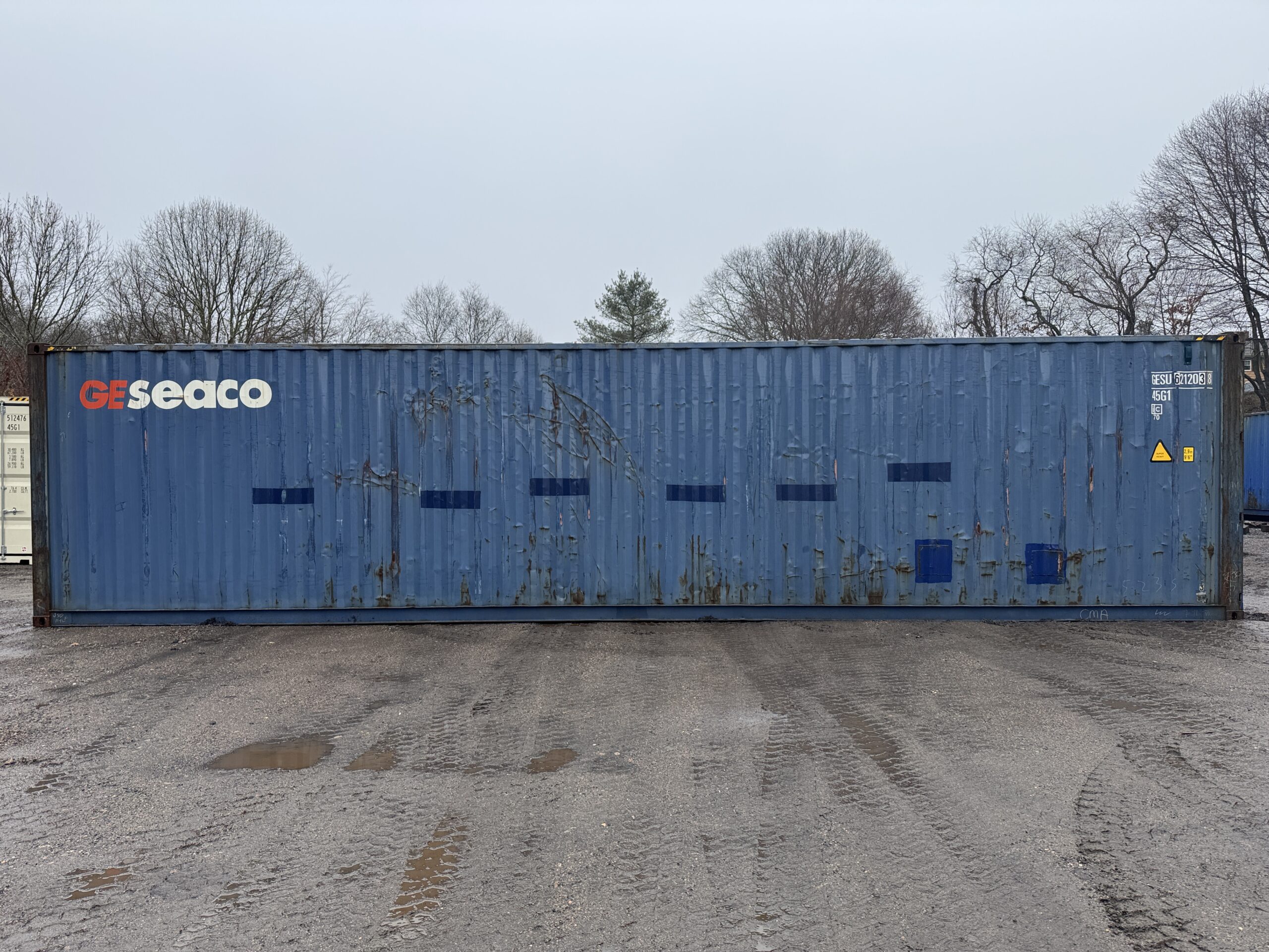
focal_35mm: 24
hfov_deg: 71.6
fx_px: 880
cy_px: 476
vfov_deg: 56.8
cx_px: 634
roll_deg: -1.4
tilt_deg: -0.6
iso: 80
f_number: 1.78
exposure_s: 1/1261
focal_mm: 6.76
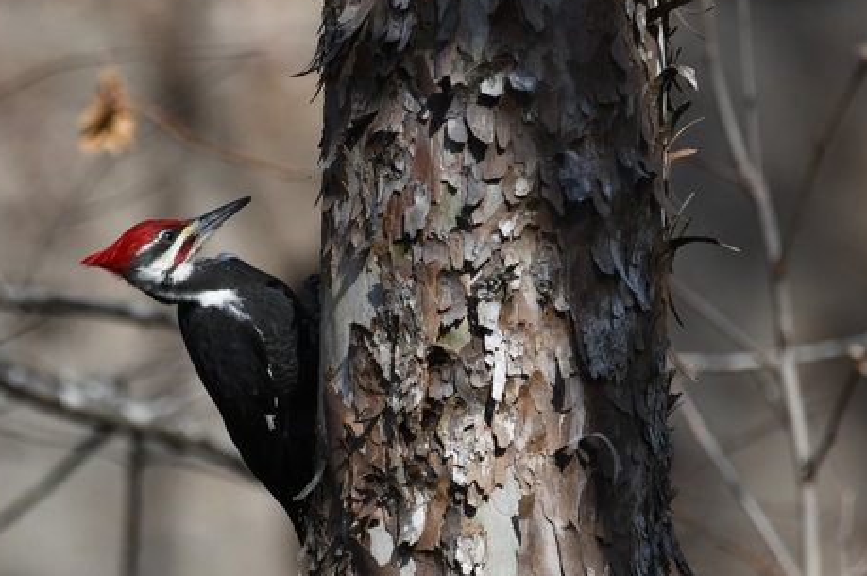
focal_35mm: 1099
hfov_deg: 1.9
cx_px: 387
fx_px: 26439
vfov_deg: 1.2
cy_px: 324
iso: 400
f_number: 7.1
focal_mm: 600
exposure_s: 1/1000
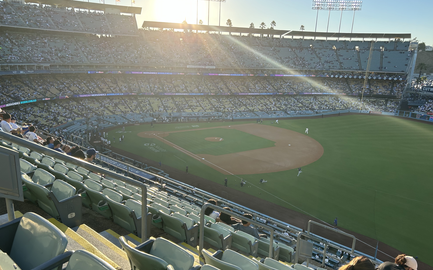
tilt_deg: -15.0
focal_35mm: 28
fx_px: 330
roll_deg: -1.2
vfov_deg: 44.5
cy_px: 148
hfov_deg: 66.5
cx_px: 218
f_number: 1.5
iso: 50
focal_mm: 5.7
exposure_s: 1/1361
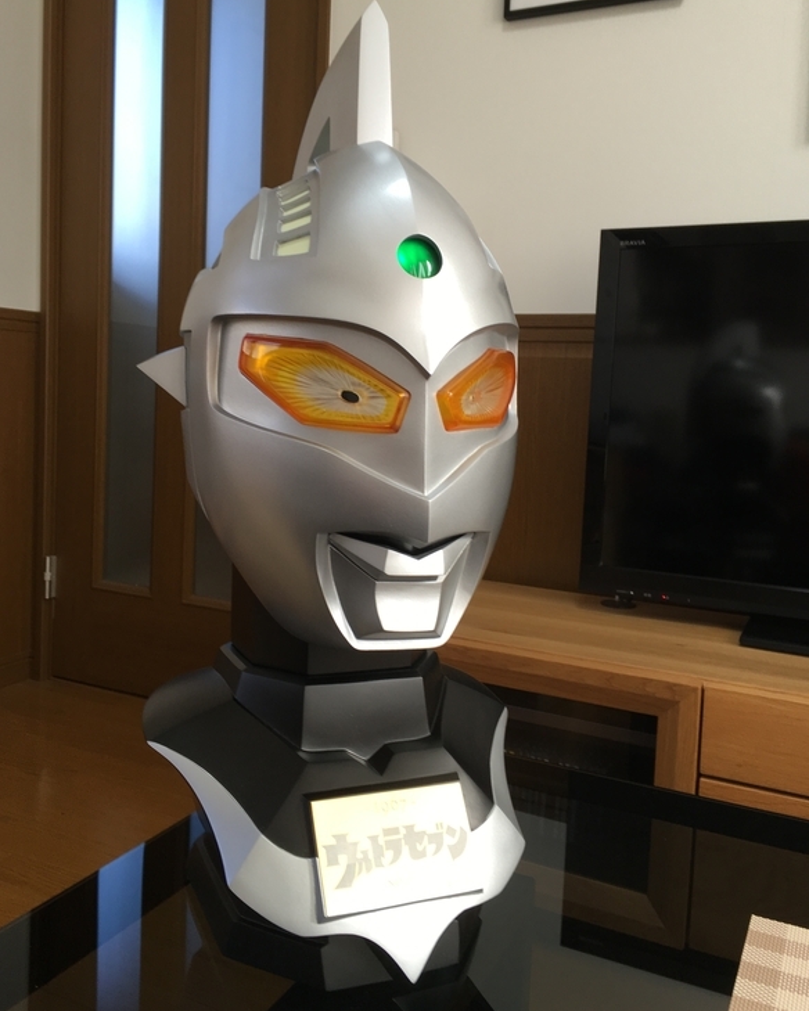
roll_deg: -3.1
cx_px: 396
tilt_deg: -4.4
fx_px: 928
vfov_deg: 57.2
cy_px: 481
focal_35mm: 31
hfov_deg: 47.1
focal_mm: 4.15
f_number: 2.2
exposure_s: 1/60
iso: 32
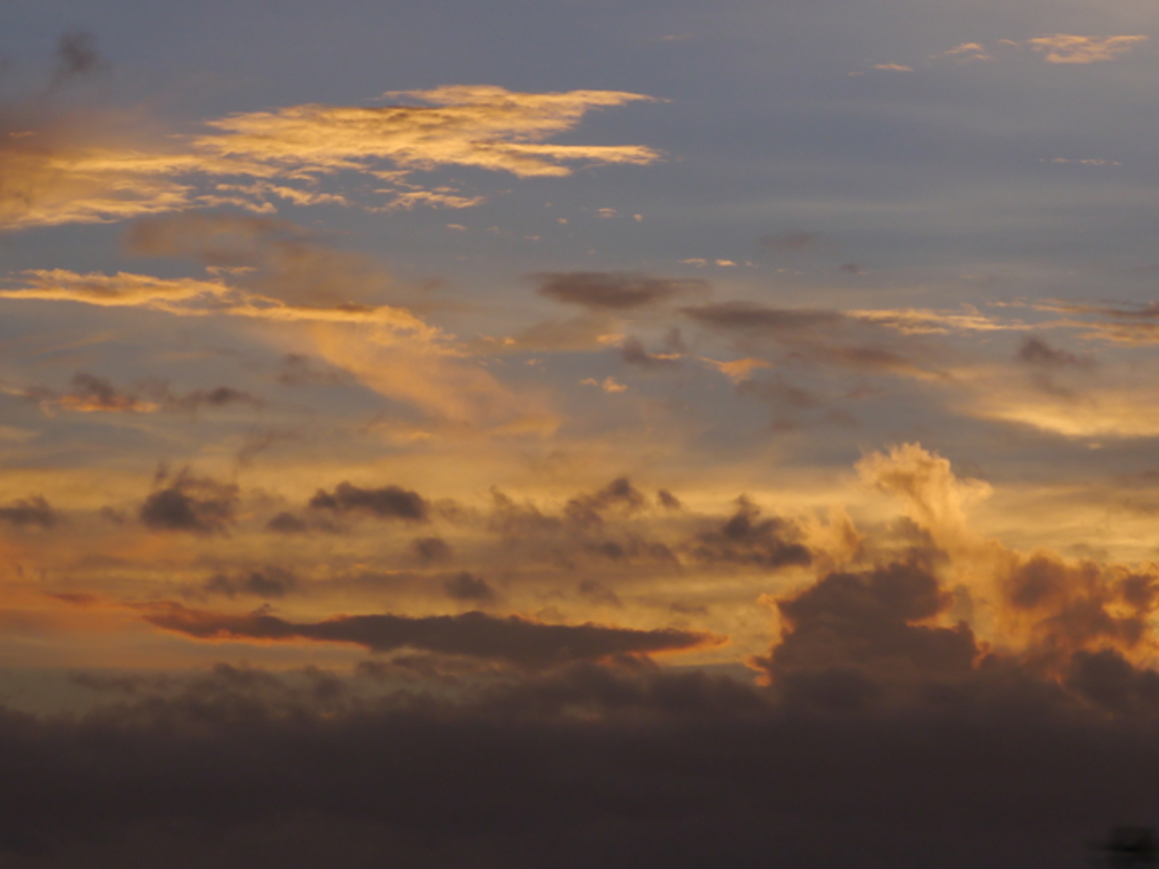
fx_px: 5658
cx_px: 580
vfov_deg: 8.8
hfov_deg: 11.7
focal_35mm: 169
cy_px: 434
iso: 160
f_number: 7.1
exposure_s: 1/200
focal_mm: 42
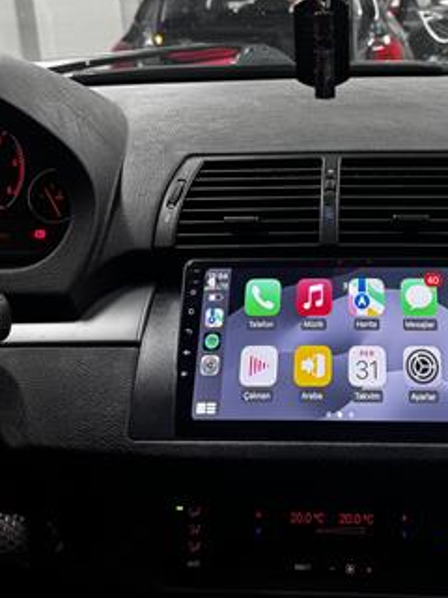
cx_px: 329
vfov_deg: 45.3
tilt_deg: -14.8
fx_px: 690
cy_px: 156
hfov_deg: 35.3
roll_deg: +1.6
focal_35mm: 40
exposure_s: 1/50
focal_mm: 6.76
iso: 160
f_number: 1.78
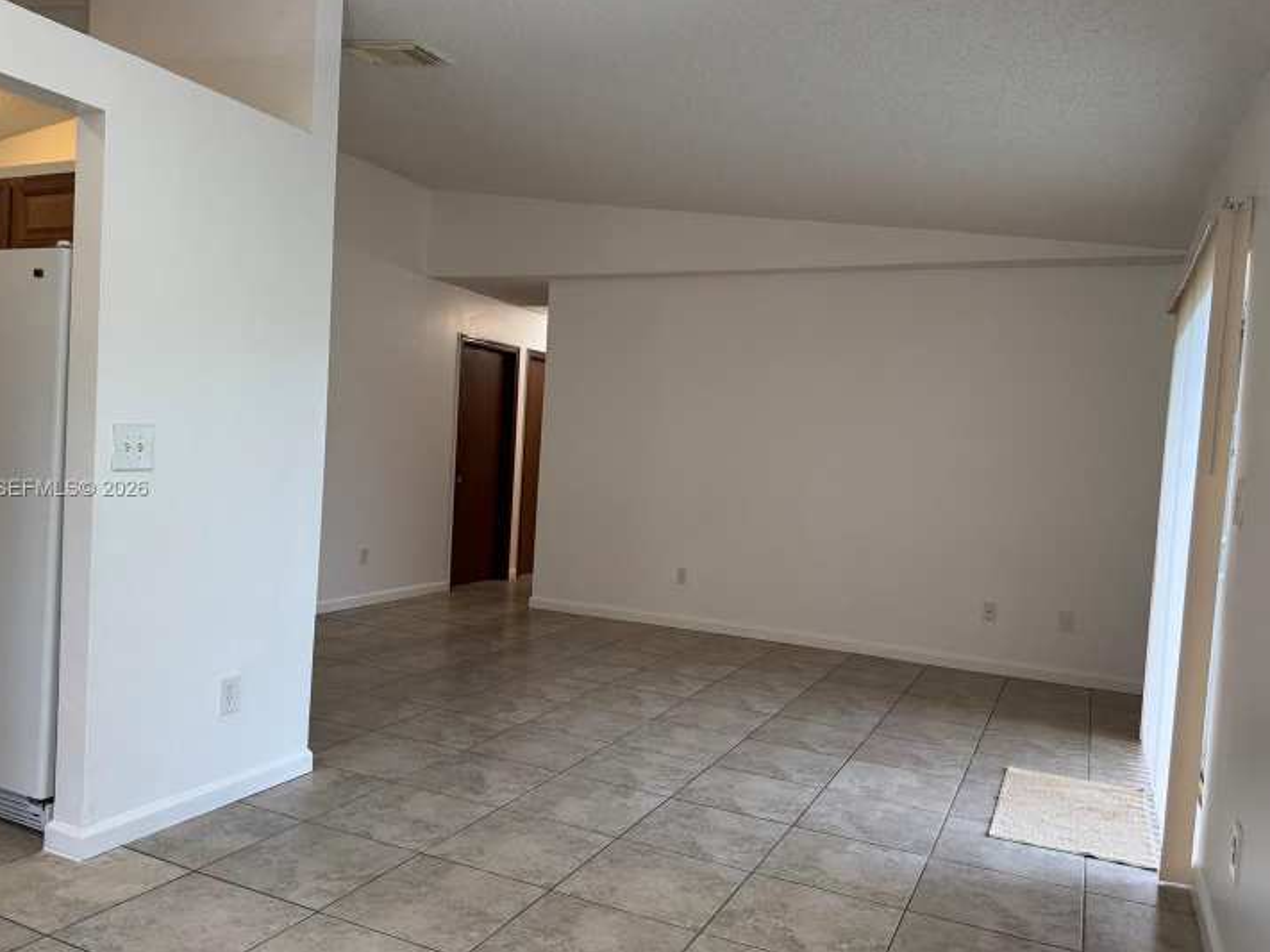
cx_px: 584
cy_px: 489
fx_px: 990
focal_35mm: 27
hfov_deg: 65.2
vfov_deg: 51.3
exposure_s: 1/120
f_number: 1.78
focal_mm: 6.76
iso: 200
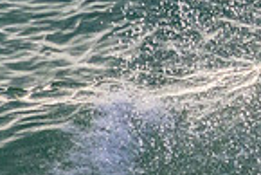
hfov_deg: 0.5
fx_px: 31656
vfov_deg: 0.3
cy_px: -112
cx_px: 394
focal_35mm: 4362
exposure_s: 1/2000
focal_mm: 800
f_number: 11
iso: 2500
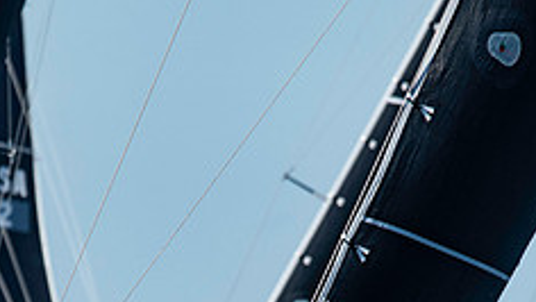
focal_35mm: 1262
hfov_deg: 1.7
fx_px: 17944
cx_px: 176
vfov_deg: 1.0
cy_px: 422
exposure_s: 1/3200
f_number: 5
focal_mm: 300
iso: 320
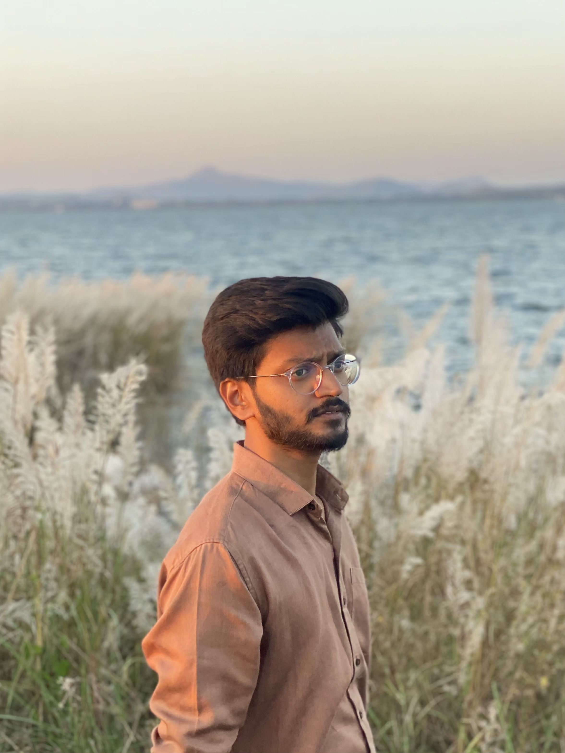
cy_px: 376
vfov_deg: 36.8
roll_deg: +0.3
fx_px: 1132
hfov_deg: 28.0
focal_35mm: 52
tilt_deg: -9.7
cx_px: 282
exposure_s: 1/123
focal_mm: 6
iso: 50
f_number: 2
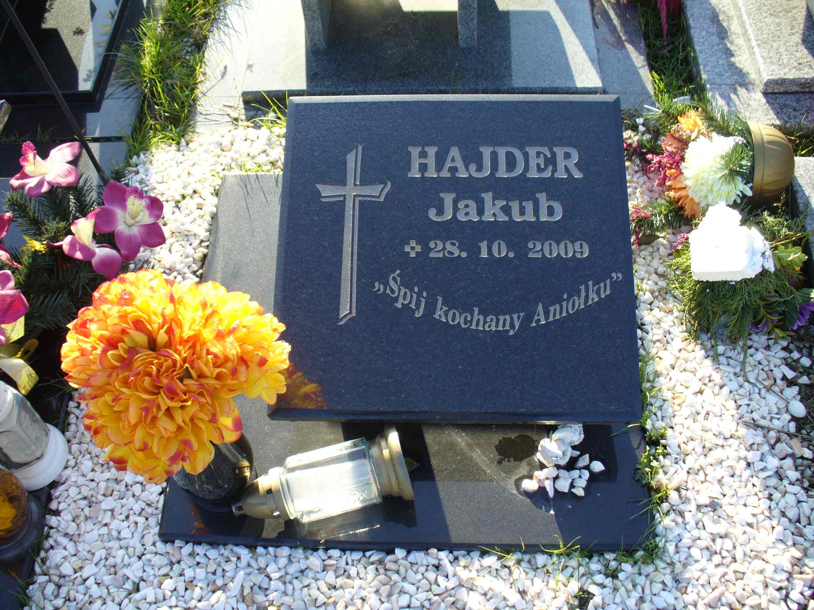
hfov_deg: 50.1
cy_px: 305
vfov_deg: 38.7
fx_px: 870
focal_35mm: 37
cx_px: 407
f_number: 2.8
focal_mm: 6.1
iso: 80
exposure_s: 1/200
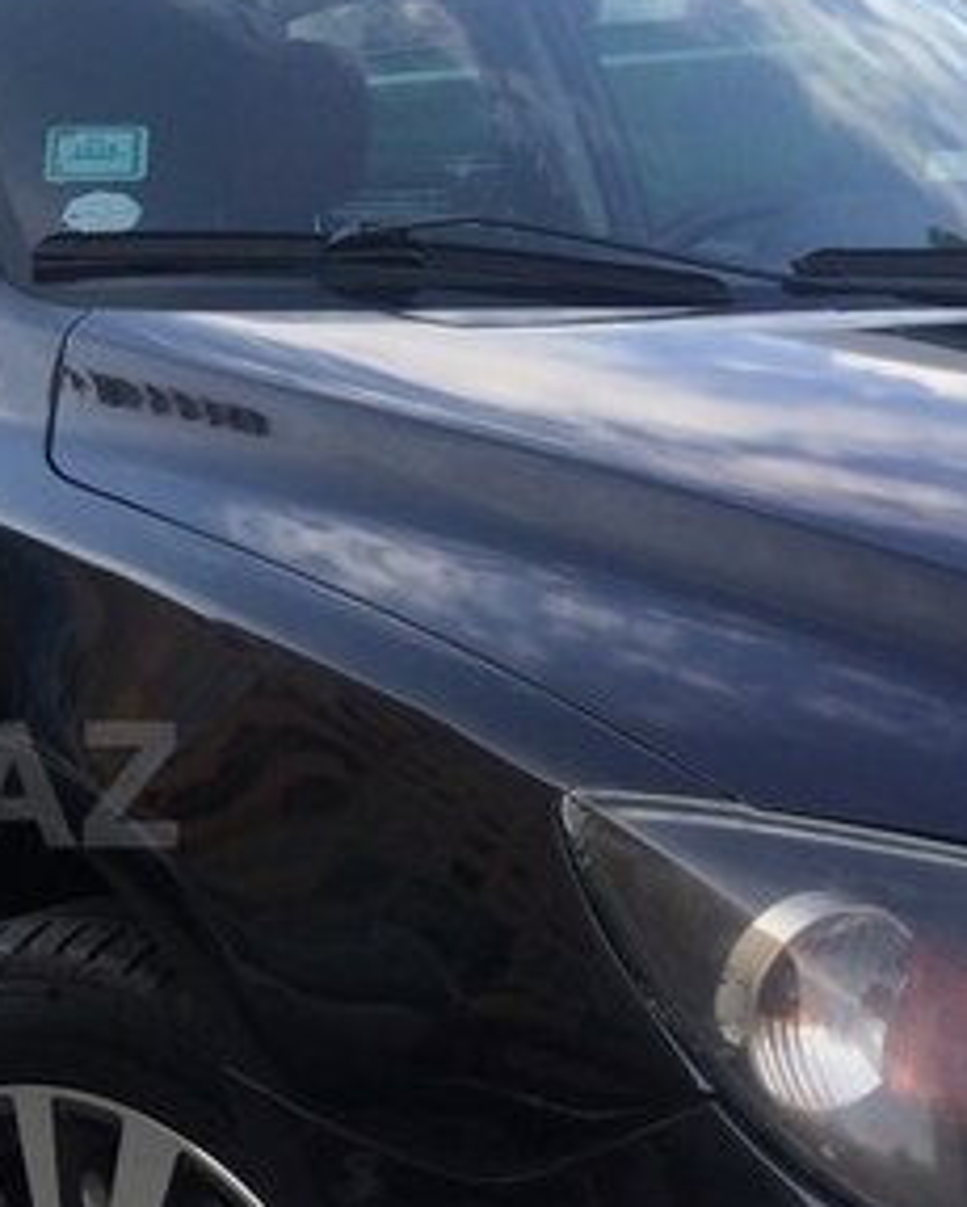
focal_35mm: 65
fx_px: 2323
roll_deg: +2.8
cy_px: 784
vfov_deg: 29.0
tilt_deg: -15.0
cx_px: -252
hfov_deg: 21.5
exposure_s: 1/631
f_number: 2.2
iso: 32
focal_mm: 4.15
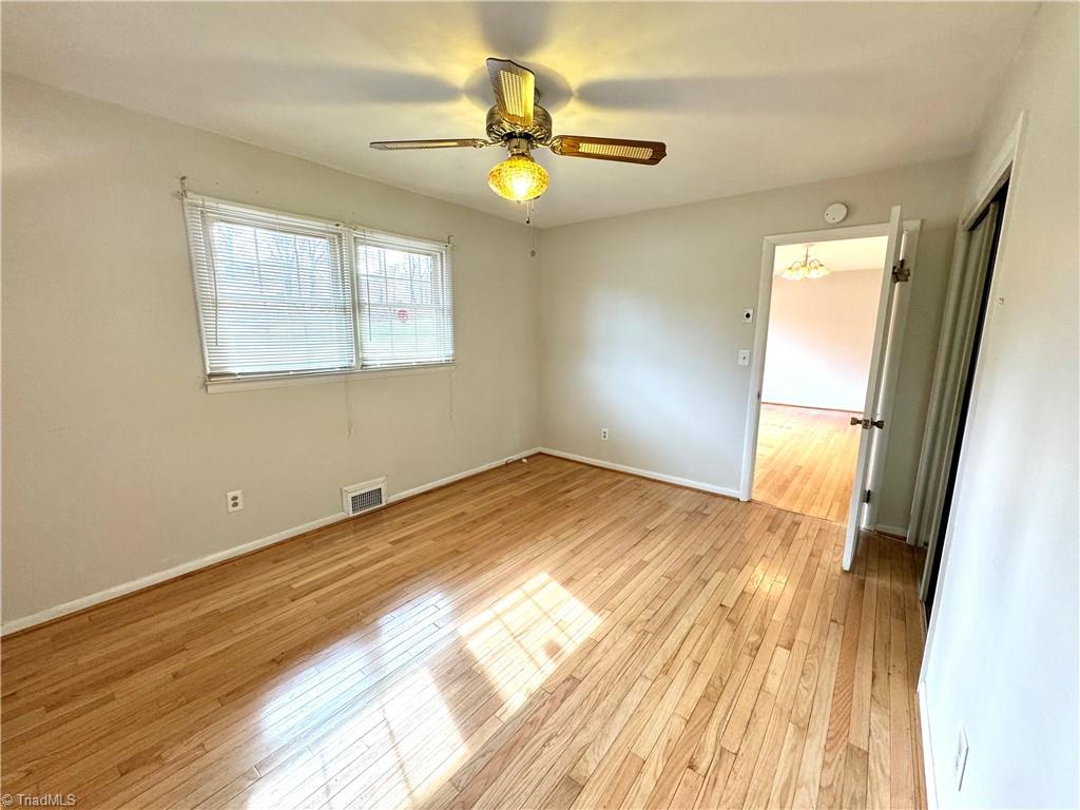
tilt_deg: -9.8
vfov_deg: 85.7
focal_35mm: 14
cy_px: 405
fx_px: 437
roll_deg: -0.1
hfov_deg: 102.1
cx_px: 540
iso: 160
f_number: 2.2
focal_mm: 2.22
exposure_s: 1/120
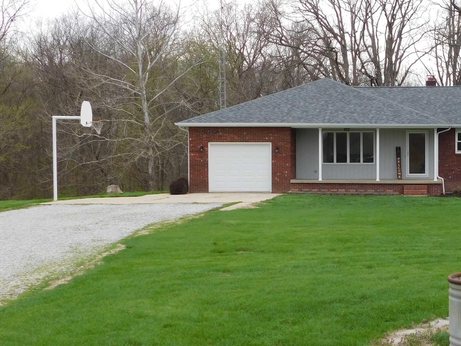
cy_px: 202
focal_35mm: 71
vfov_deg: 20.7
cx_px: 403
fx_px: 945
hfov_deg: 26.6
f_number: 3.6
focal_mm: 7.1
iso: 125
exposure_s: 1/320
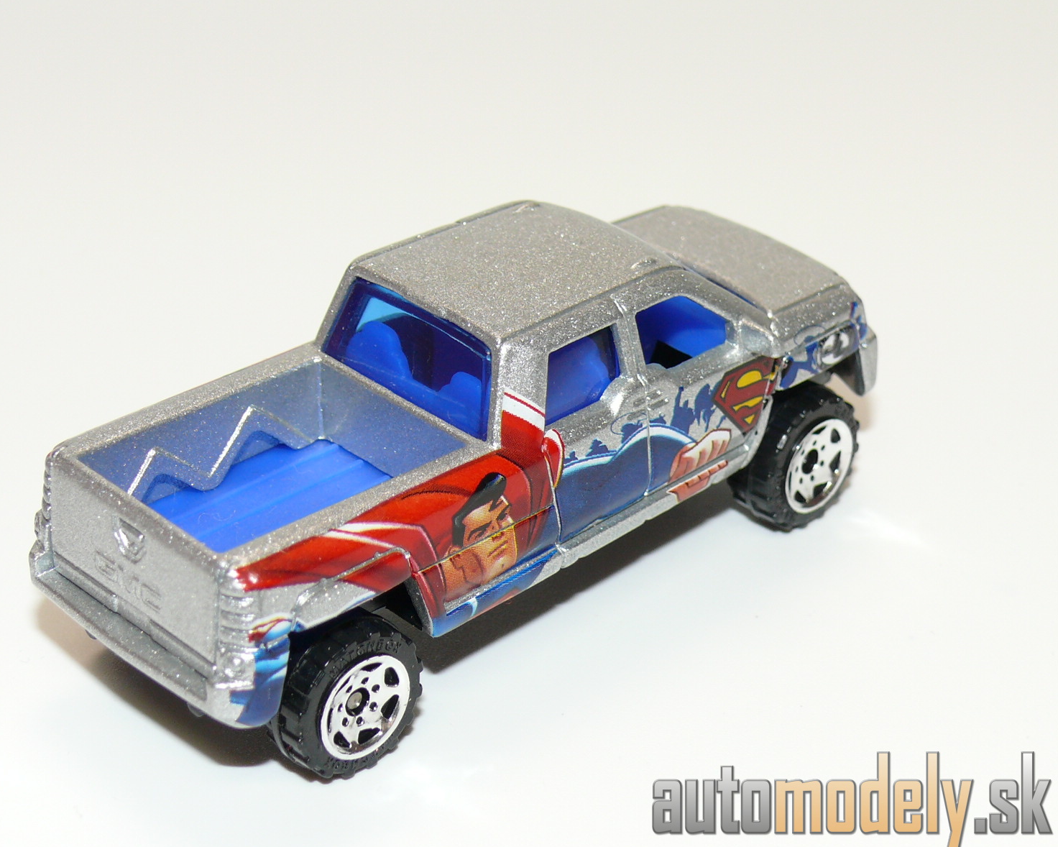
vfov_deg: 17.7
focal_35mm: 87
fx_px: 2725
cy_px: 430
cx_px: 487
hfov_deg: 22.0
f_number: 4
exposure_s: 1/30
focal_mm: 12
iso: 100
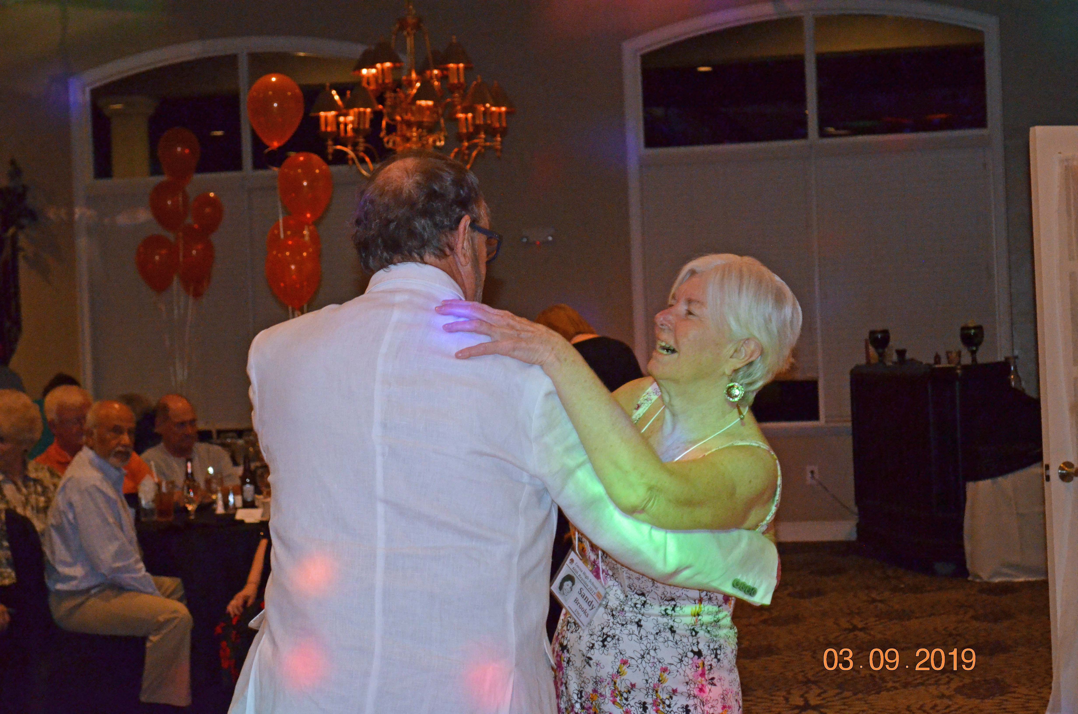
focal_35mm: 82
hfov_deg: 24.7
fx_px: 2465
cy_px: 357
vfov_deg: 16.5
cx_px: 539
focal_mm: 55
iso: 3200
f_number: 5.6
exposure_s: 1/60
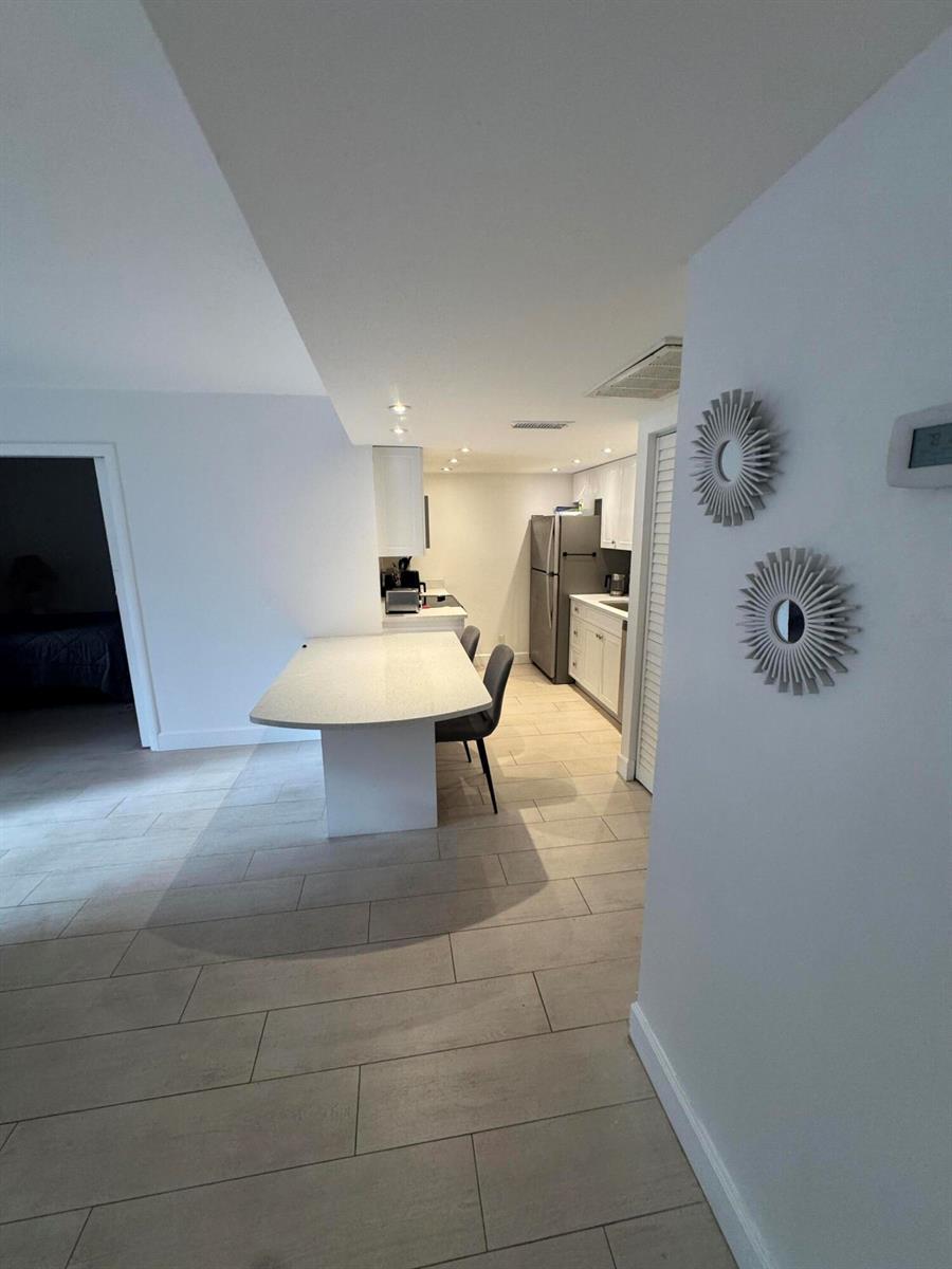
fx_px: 513
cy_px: 634
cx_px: 476
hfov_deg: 85.7
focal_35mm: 14
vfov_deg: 102.1
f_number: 2.2
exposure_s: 1/120
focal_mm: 2.22
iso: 250
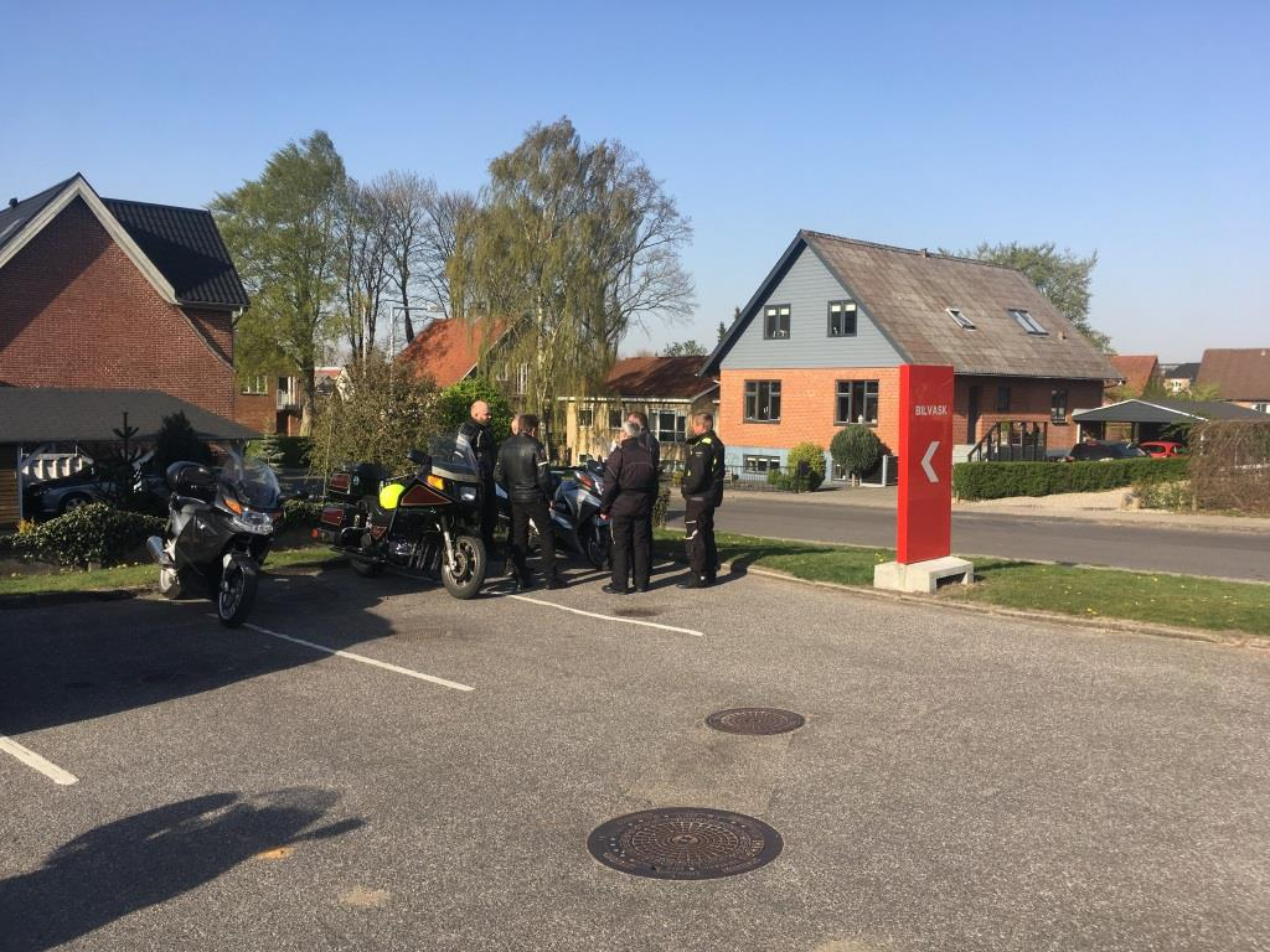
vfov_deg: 48.2
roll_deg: -1.2
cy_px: 476
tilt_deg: -4.1
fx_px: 1064
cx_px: 635
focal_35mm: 29
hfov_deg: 61.7
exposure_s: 1/1099
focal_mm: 4.15
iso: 25
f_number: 2.2
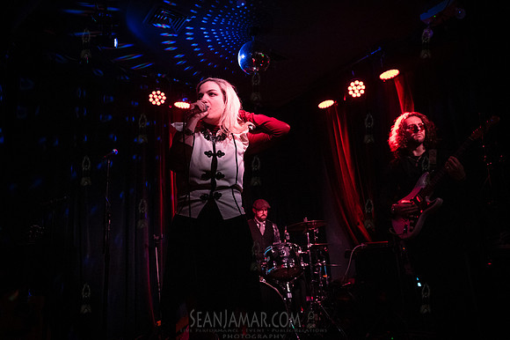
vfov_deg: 53.1
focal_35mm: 24
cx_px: 255
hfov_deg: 73.8
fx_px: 340
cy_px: 170
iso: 12800
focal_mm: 24
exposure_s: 1/320
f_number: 3.5
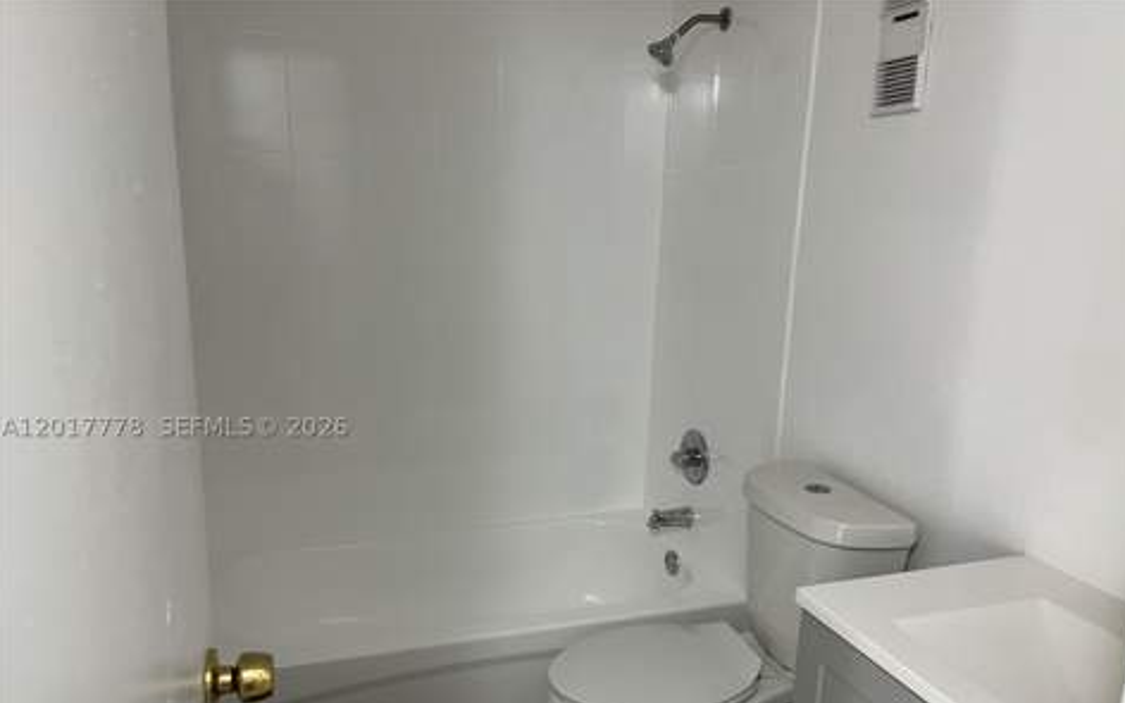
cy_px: 427
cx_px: 567
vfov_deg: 44.3
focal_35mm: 28
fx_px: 858
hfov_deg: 66.5
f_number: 1.6
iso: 100
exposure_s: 1/60
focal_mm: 5.1
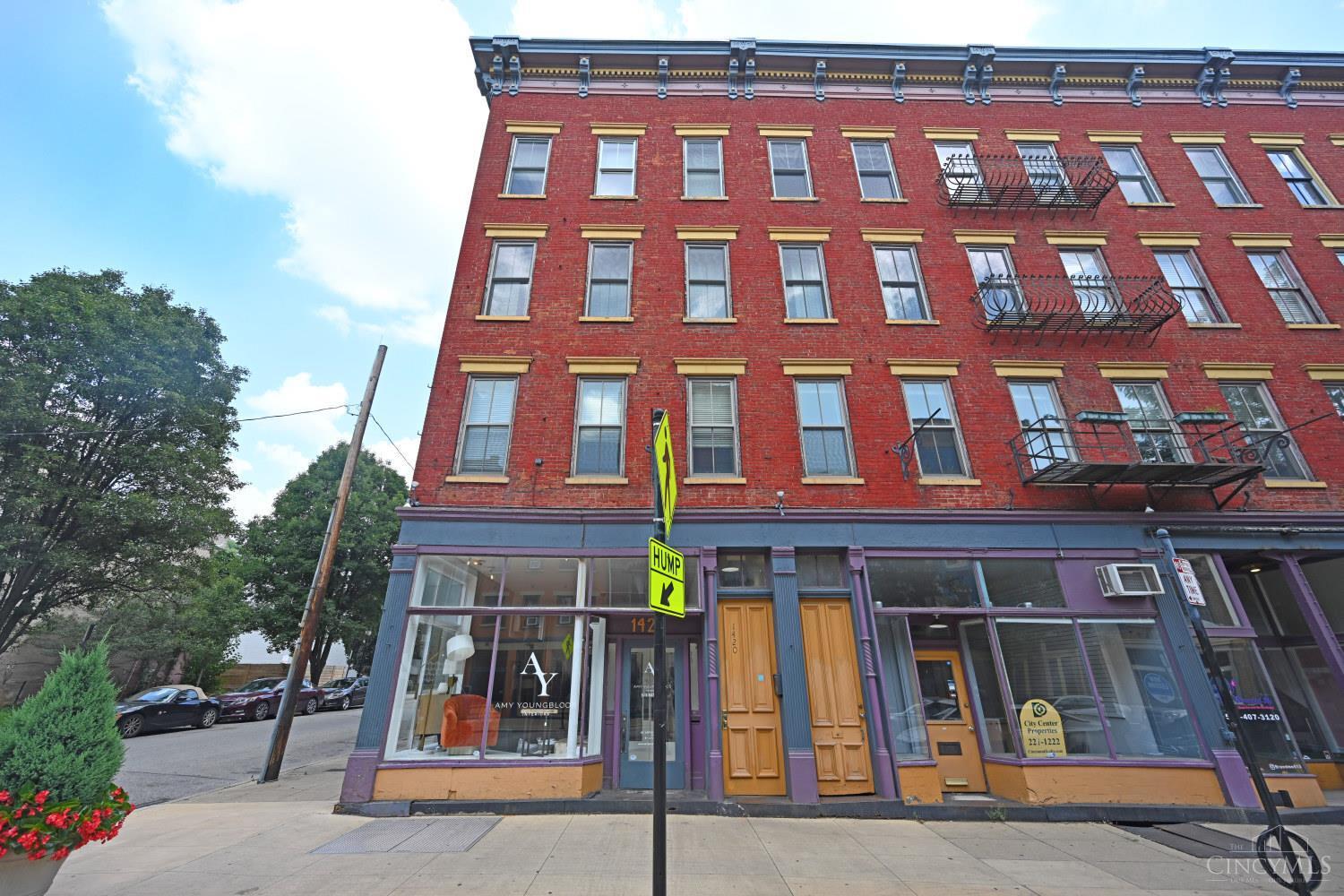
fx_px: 523
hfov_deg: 104.3
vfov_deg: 81.2
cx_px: 672
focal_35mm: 14
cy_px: 448
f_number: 5.6
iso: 140
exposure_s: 1/250
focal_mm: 14
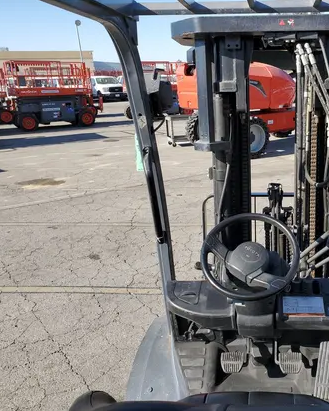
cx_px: 258
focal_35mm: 34
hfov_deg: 41.7
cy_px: 206
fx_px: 414
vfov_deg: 52.8
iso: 50
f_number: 2.4
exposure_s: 1/740
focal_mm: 4.3
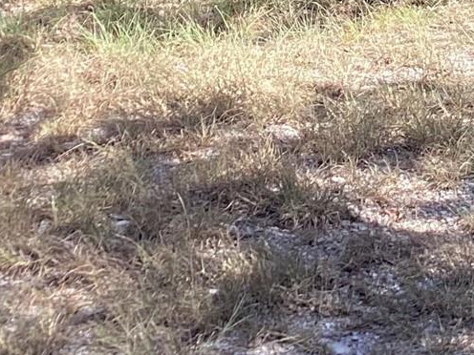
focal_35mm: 128
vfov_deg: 10.9
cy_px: -259
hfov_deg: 15.2
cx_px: 425
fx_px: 1753
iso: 25
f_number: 2.4
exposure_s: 1/192
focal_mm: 3.3
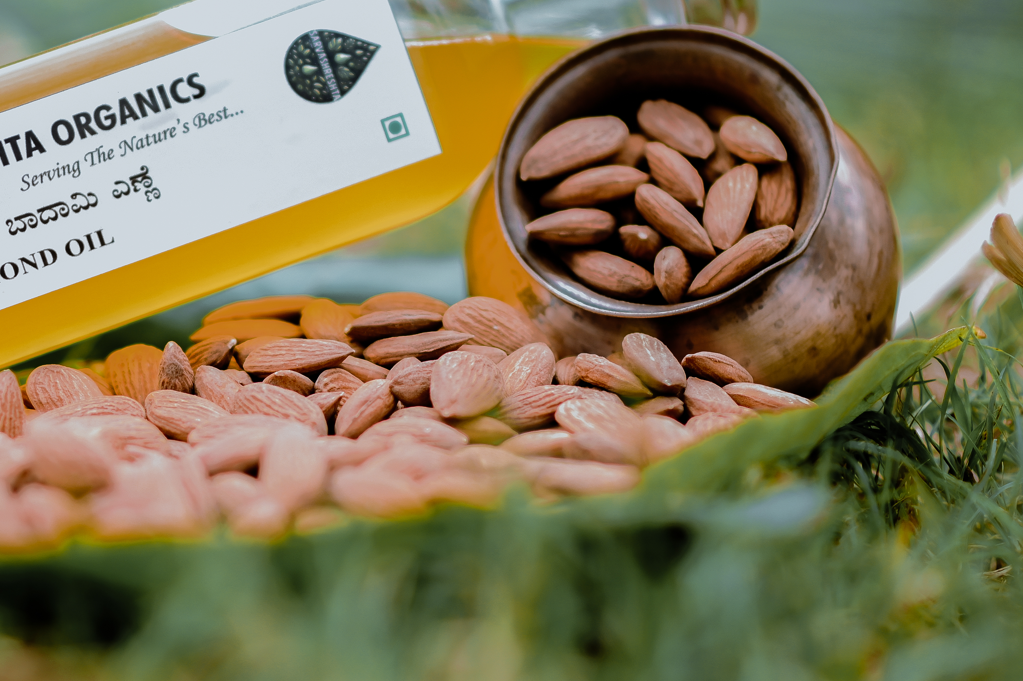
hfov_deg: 12.0
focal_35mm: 171
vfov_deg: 8.0
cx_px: 215
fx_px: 4856
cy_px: 186
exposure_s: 1/1000
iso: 50
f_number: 1.8
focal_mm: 85
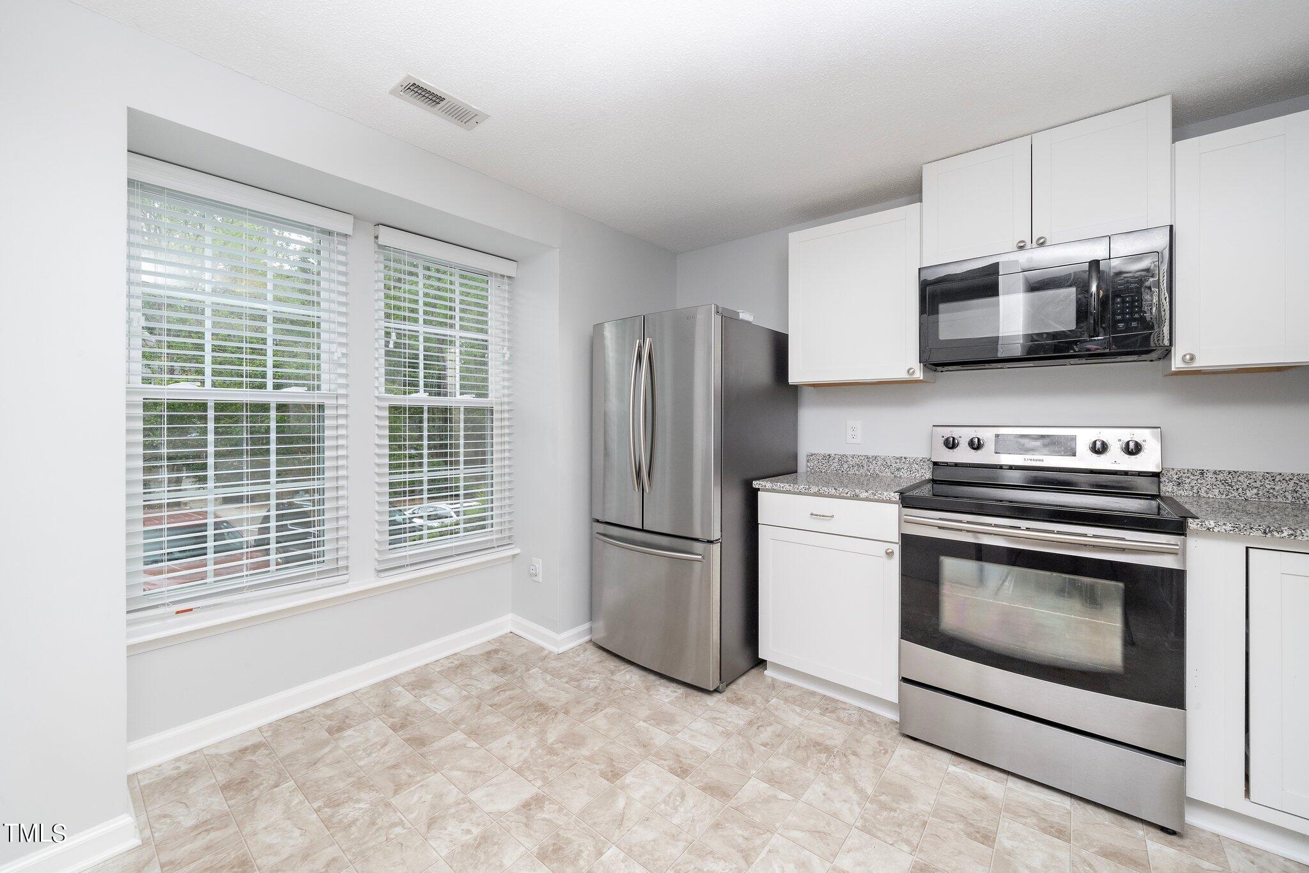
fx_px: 473
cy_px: 436
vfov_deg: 85.4
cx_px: 654
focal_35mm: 13
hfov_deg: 108.3
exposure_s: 1/40
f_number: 13
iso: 640
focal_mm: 13
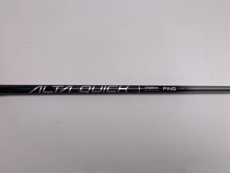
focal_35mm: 26
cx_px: 115
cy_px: 86
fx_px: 173
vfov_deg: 53.1
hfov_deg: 67.3
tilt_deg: -71.3
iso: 25
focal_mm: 4.25
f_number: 1.8
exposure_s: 1/385
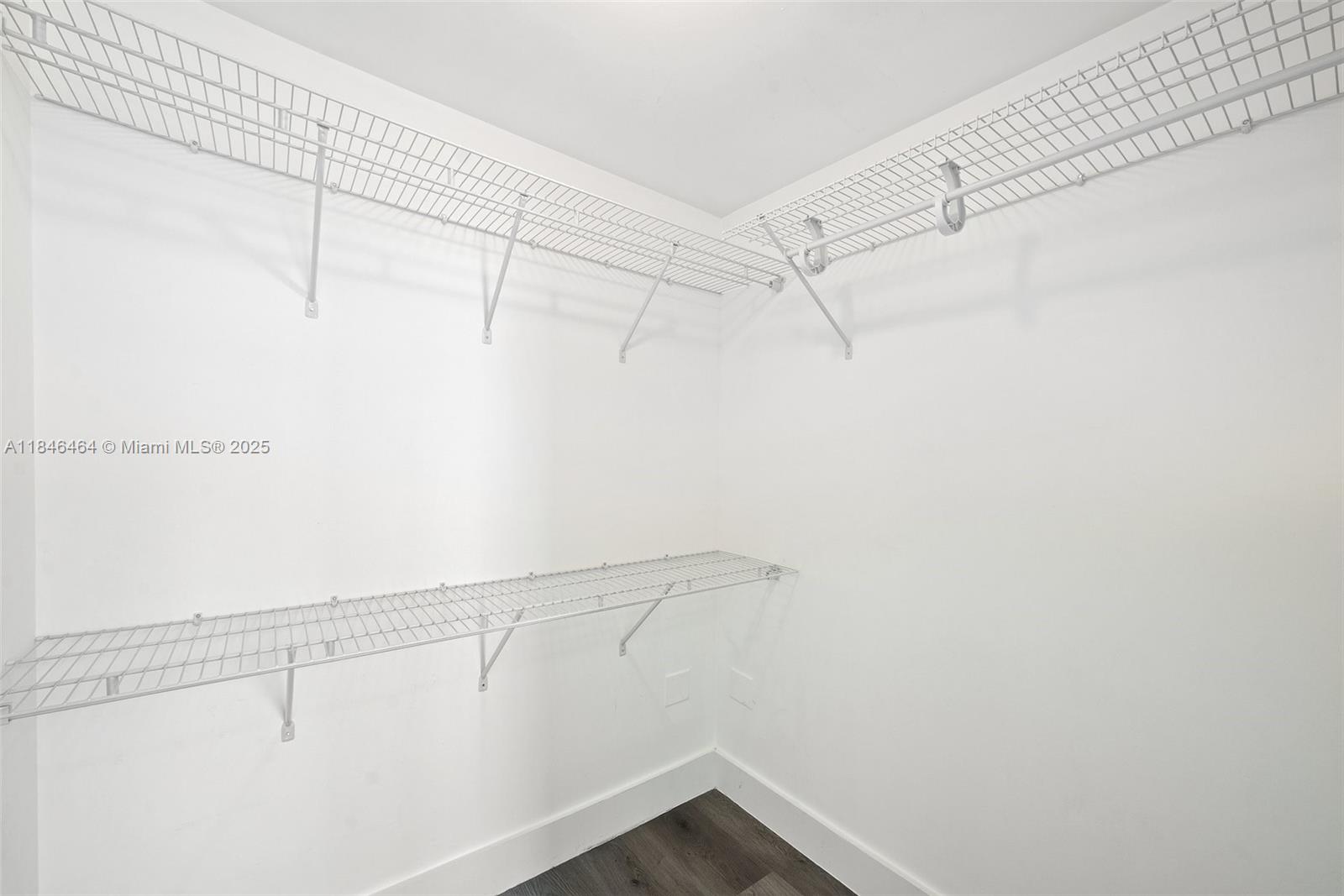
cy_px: 448
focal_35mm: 14
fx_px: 523
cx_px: 672
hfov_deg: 104.2
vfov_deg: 81.2
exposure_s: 1/13
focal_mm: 14
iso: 360
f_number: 8
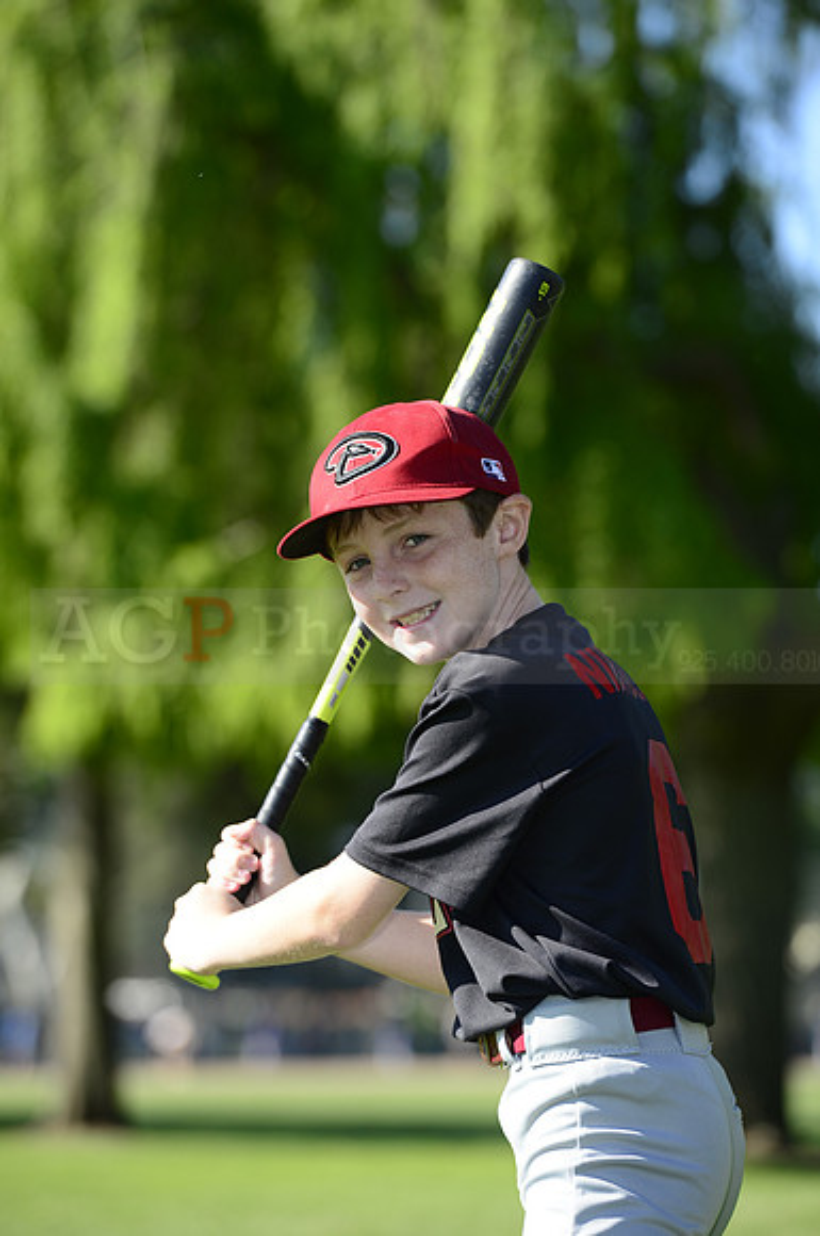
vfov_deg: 10.8
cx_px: 410
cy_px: 618
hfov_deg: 7.2
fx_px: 6511
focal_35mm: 190
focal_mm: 190
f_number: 5.6
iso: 200
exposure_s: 1/500
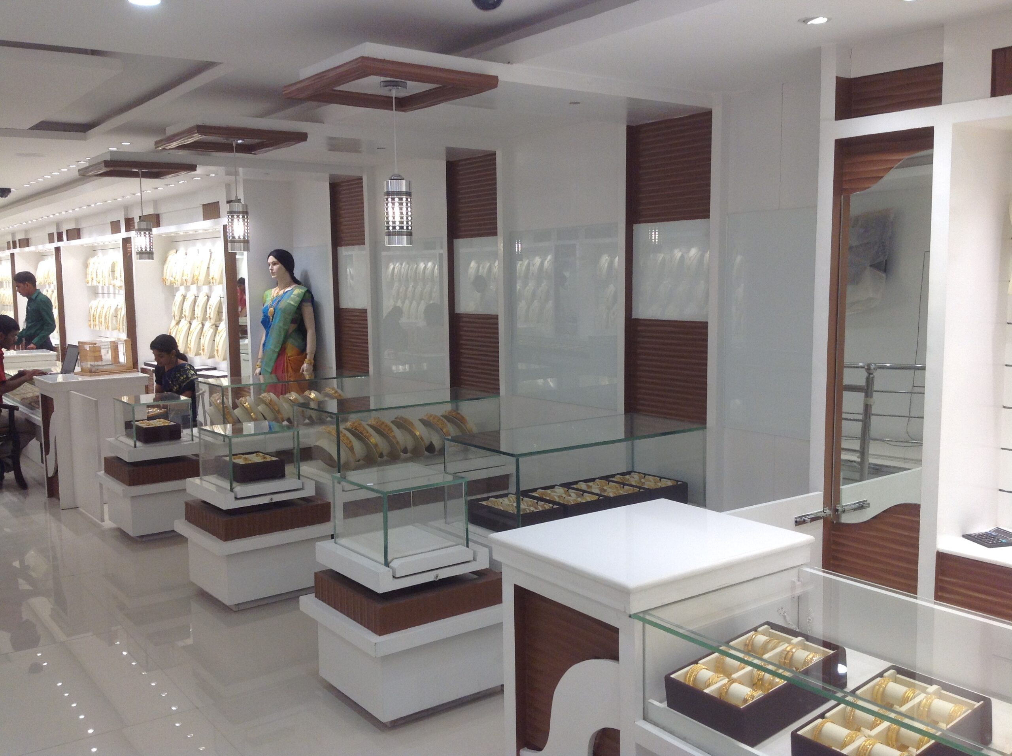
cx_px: 506
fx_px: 1022
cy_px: 378
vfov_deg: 40.6
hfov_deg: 52.7
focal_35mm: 35
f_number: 2.4
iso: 64
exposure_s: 1/120
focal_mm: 4.28
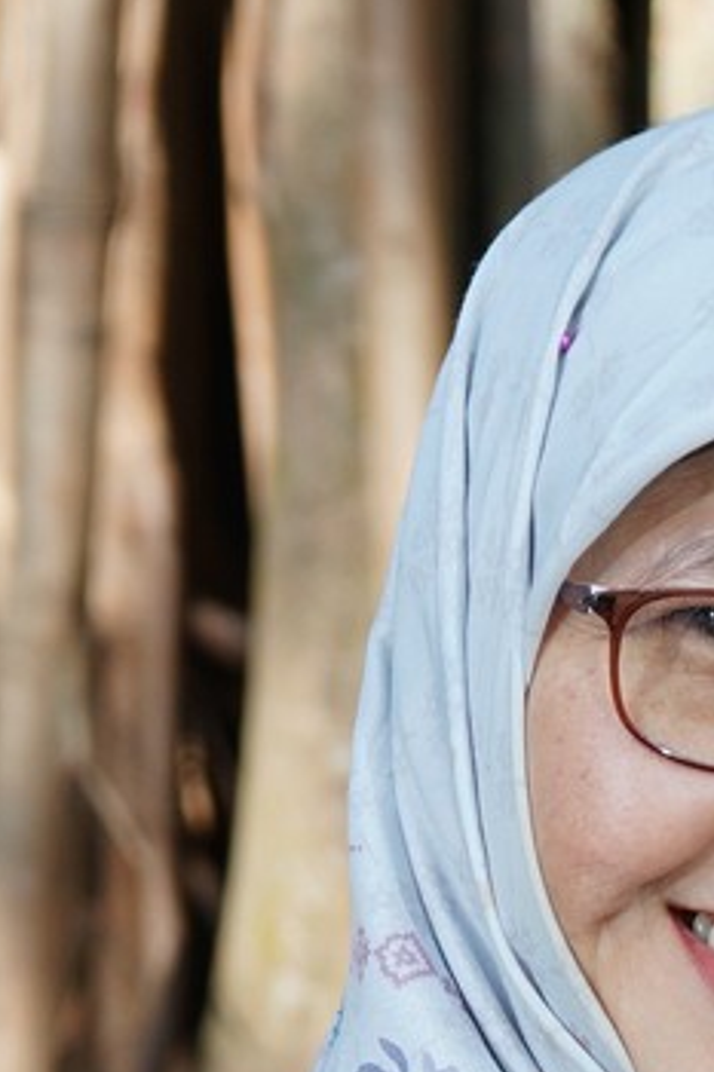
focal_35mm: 253
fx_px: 7534
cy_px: 1887
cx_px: 827
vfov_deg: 7.9
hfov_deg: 5.4
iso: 160
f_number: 6.3
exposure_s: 1/160
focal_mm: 59
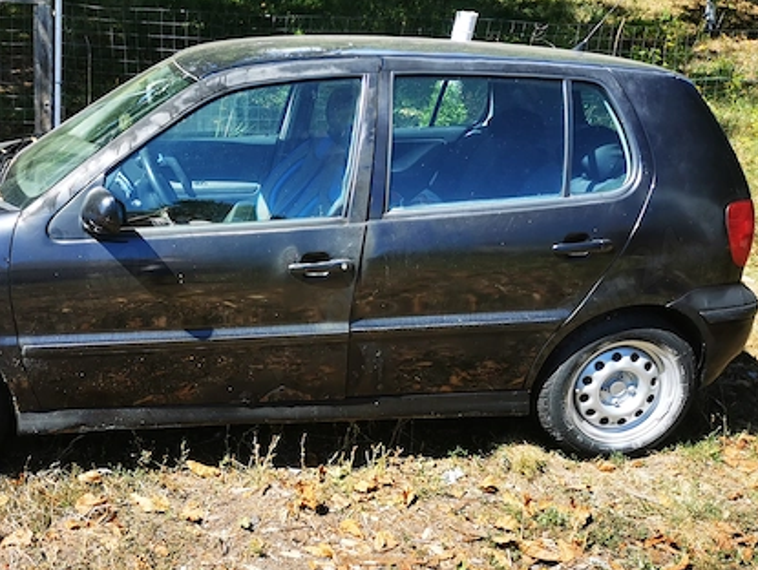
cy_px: 300
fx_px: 855
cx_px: 247
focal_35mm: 39
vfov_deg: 36.9
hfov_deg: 47.0
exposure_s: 1/1018
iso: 50
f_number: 1.8
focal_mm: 5.58
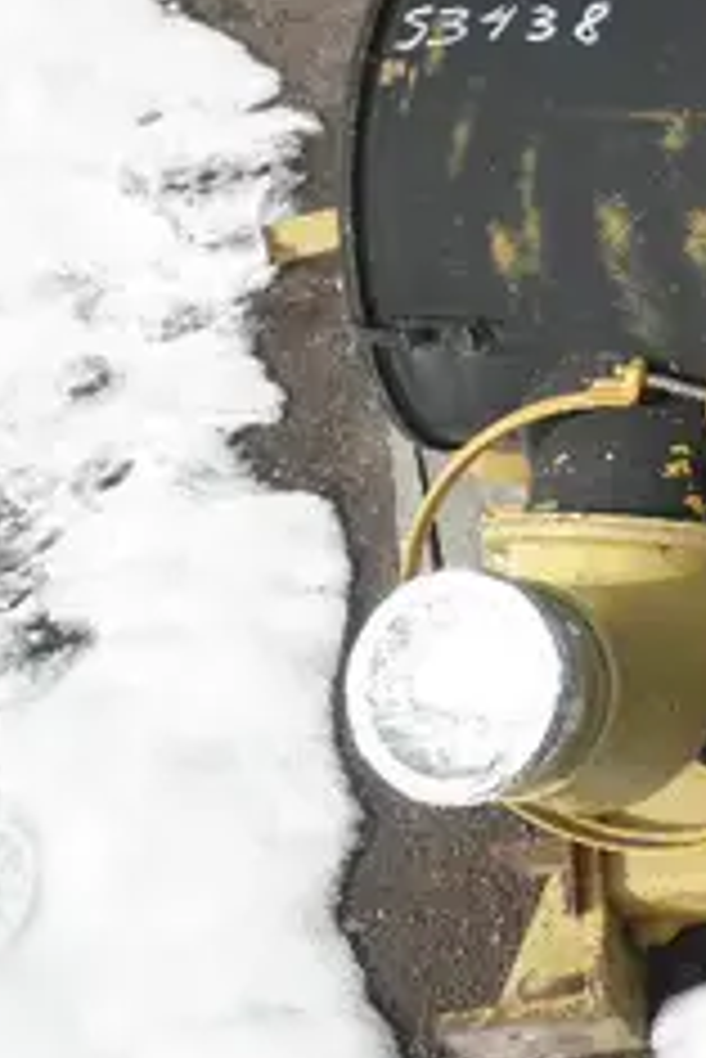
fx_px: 1821
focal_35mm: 62
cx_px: 845
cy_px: 414
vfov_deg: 32.2
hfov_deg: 20.5
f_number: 9.1
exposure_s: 1/80
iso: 64
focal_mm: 6.1
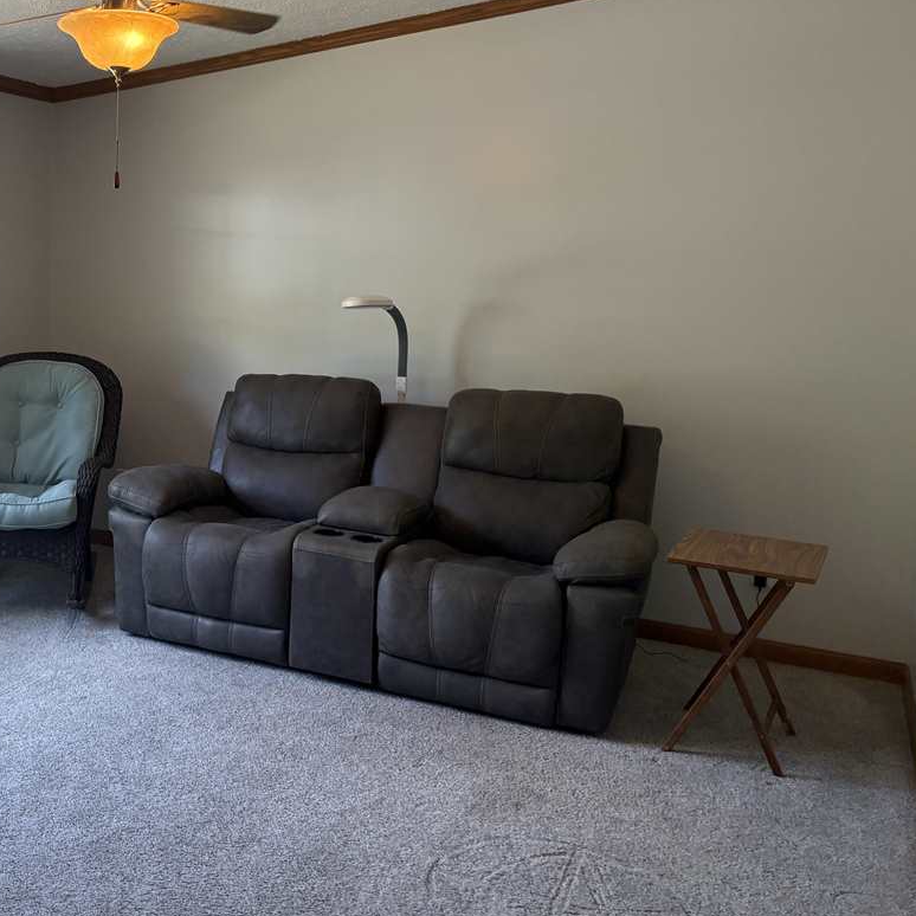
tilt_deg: -7.3
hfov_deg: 42.0
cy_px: 391
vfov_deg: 43.7
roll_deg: -1.1
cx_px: 189
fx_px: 1138
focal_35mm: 38
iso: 125
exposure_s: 1/147
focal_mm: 5.96
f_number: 1.6
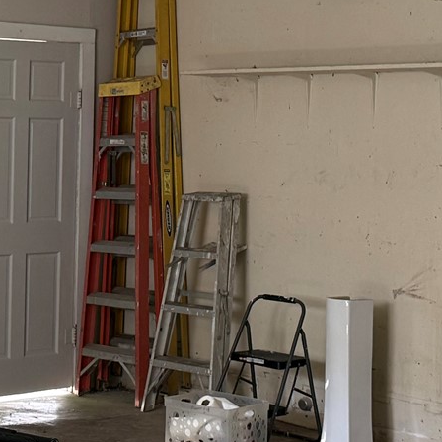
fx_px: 1401
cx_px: 10
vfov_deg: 17.9
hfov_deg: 17.5
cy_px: 170
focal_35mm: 97
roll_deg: -0.9
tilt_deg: -0.9
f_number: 1.78
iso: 200
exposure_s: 1/75
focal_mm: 6.76
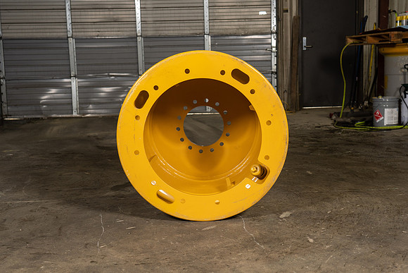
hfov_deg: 41.1
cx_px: 204
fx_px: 544
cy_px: 136
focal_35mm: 48
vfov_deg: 28.1
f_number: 5.6
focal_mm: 48
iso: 800
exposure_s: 1/100
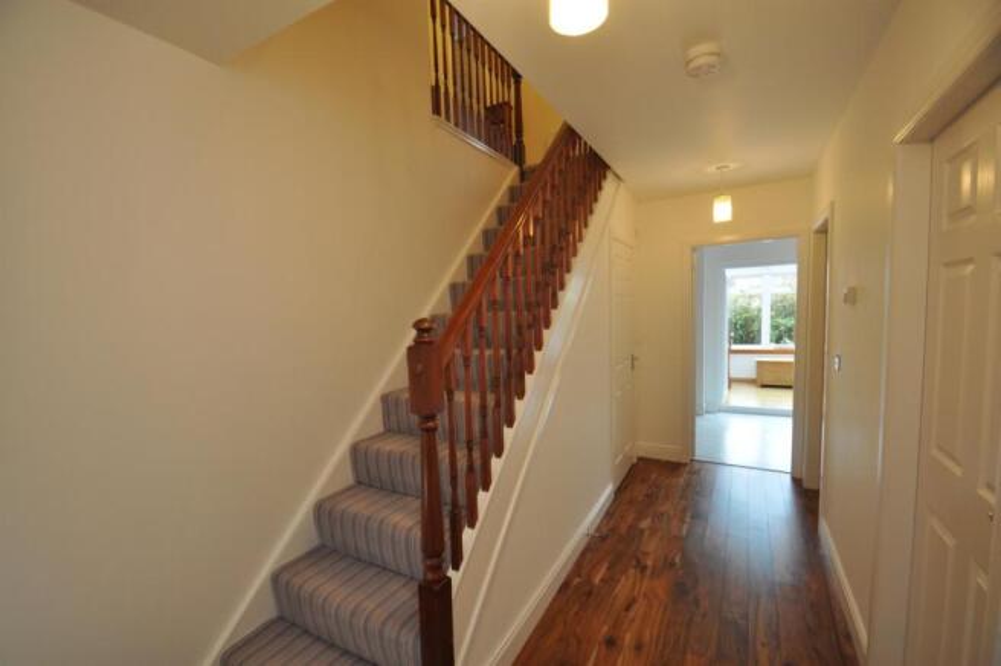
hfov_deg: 100.4
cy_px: 333
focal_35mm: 15
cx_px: 500
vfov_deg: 77.2
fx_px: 417
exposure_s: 1/60
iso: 450
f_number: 4
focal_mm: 10
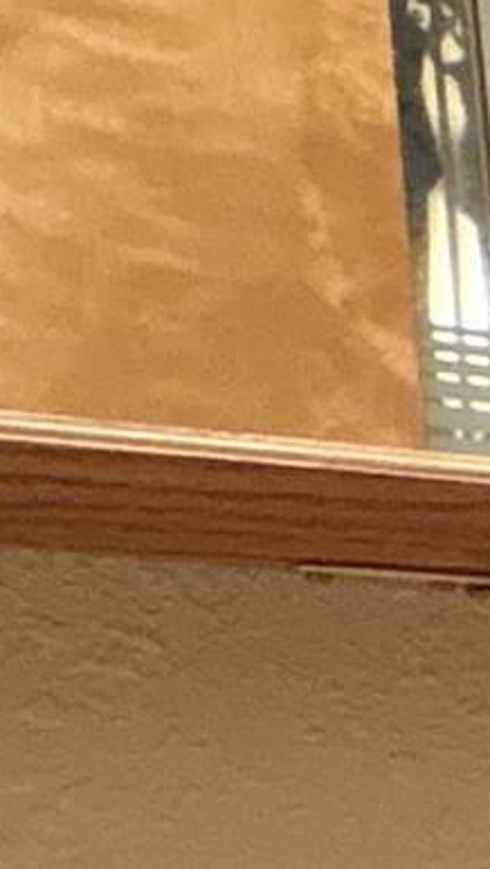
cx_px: 2429
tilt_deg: -7.7
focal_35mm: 121
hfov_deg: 6.2
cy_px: 1343
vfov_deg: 16.1
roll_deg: +0.4
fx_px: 2792
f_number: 2.2
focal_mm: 2.22
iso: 500
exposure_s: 1/60
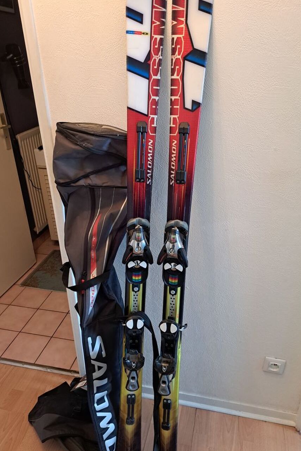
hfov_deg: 49.5
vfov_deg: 69.4
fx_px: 326
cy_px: 223
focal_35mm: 26
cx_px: 153
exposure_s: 1/50
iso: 320
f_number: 1.8
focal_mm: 5.23
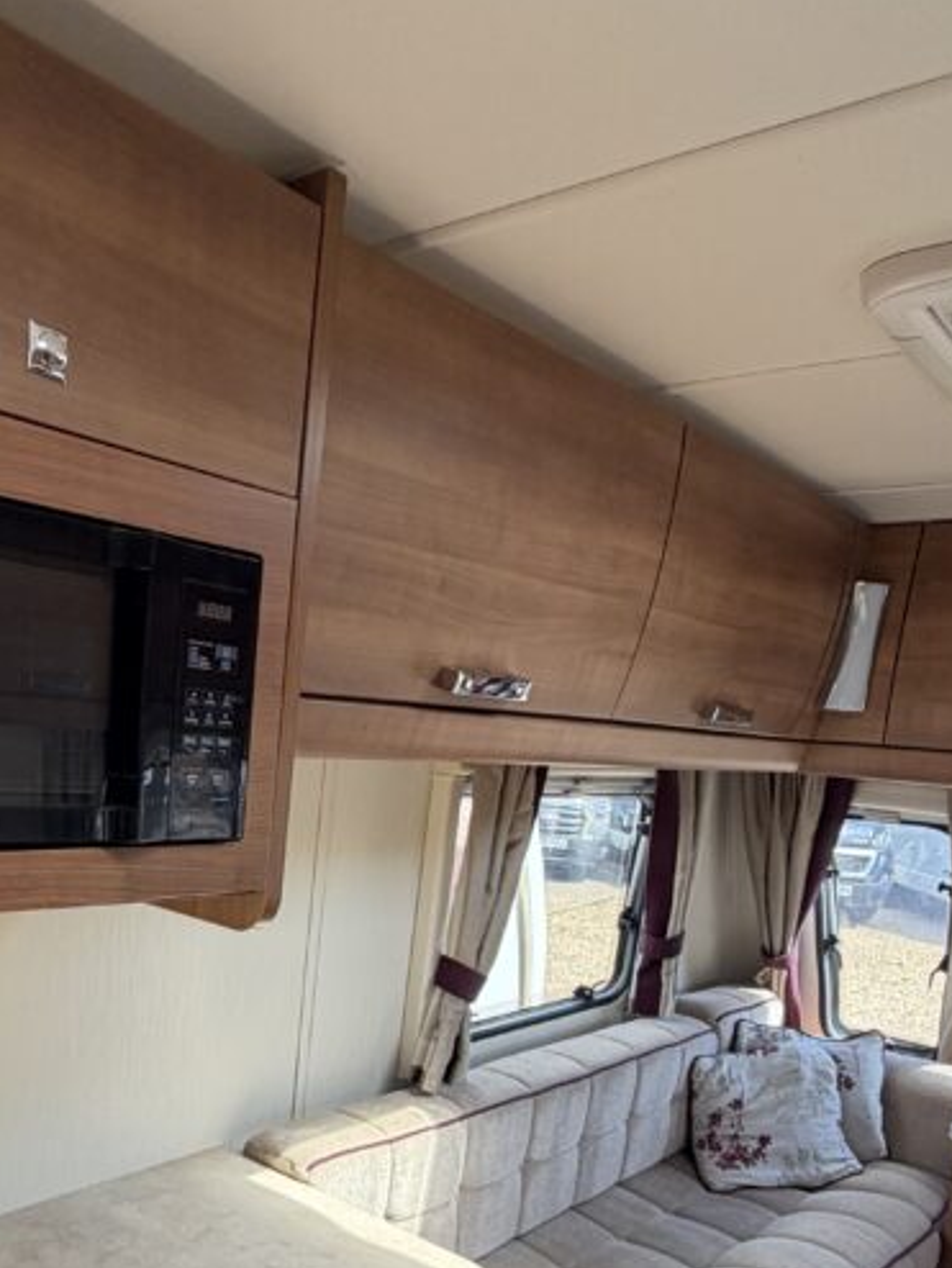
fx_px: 1062
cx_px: 244
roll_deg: -5.3
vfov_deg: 57.5
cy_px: 996
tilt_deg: -14.5
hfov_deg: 46.6
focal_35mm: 29
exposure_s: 1/121
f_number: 2.2
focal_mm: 2.22
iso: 64
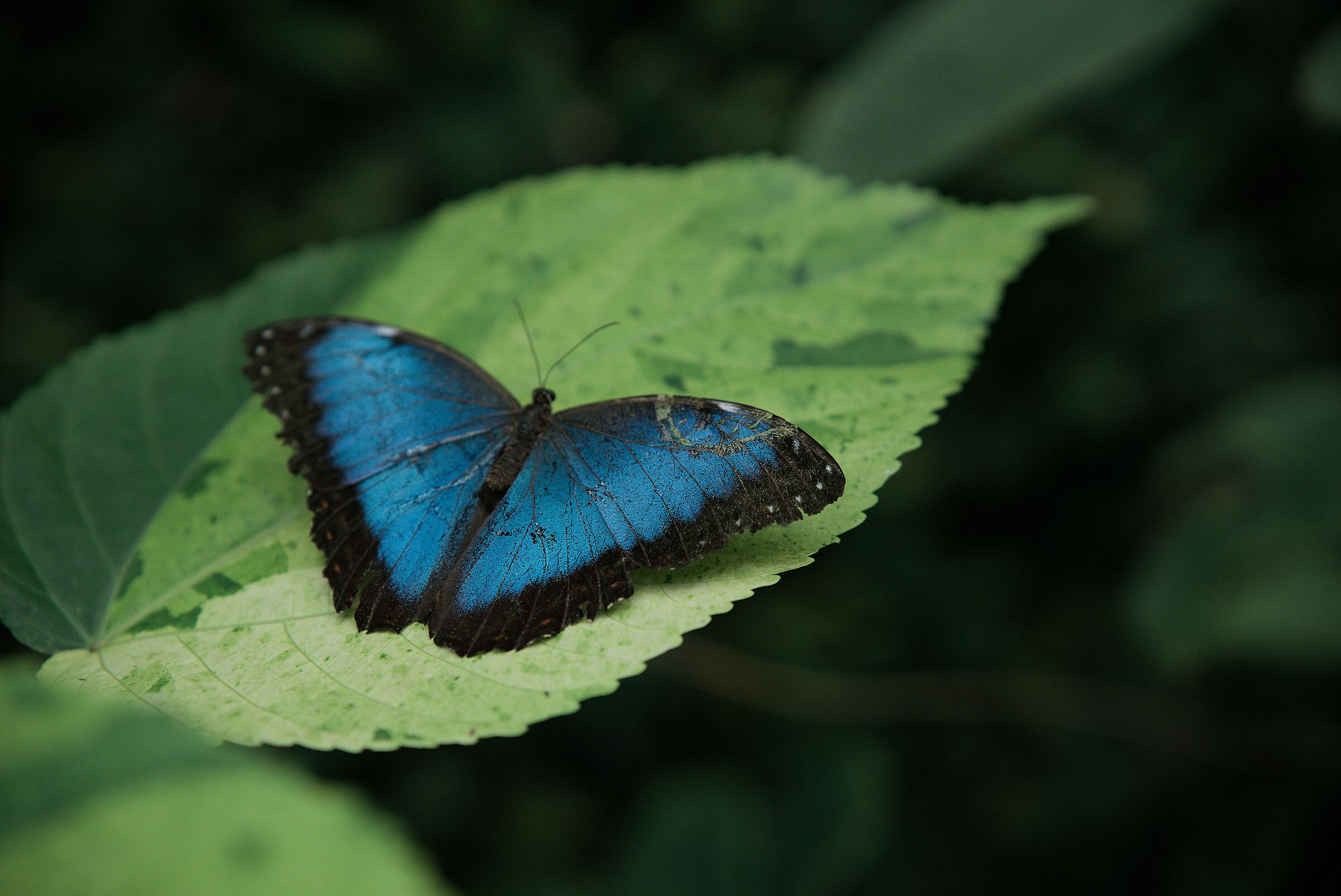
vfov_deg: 18.2
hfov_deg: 27.0
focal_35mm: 75
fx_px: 2796
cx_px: 670
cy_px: 448
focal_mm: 75
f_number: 3.5
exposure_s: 1/1250
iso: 1600
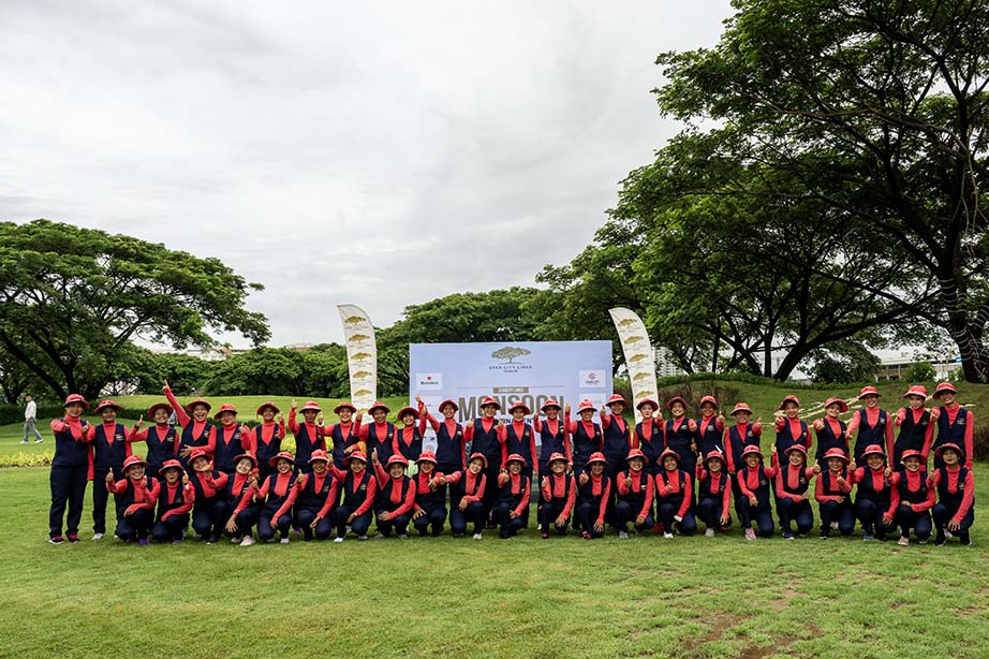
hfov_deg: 71.5
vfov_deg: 51.3
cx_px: 506
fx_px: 687
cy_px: 325
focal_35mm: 25
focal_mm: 24
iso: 180
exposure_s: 1/320
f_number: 8
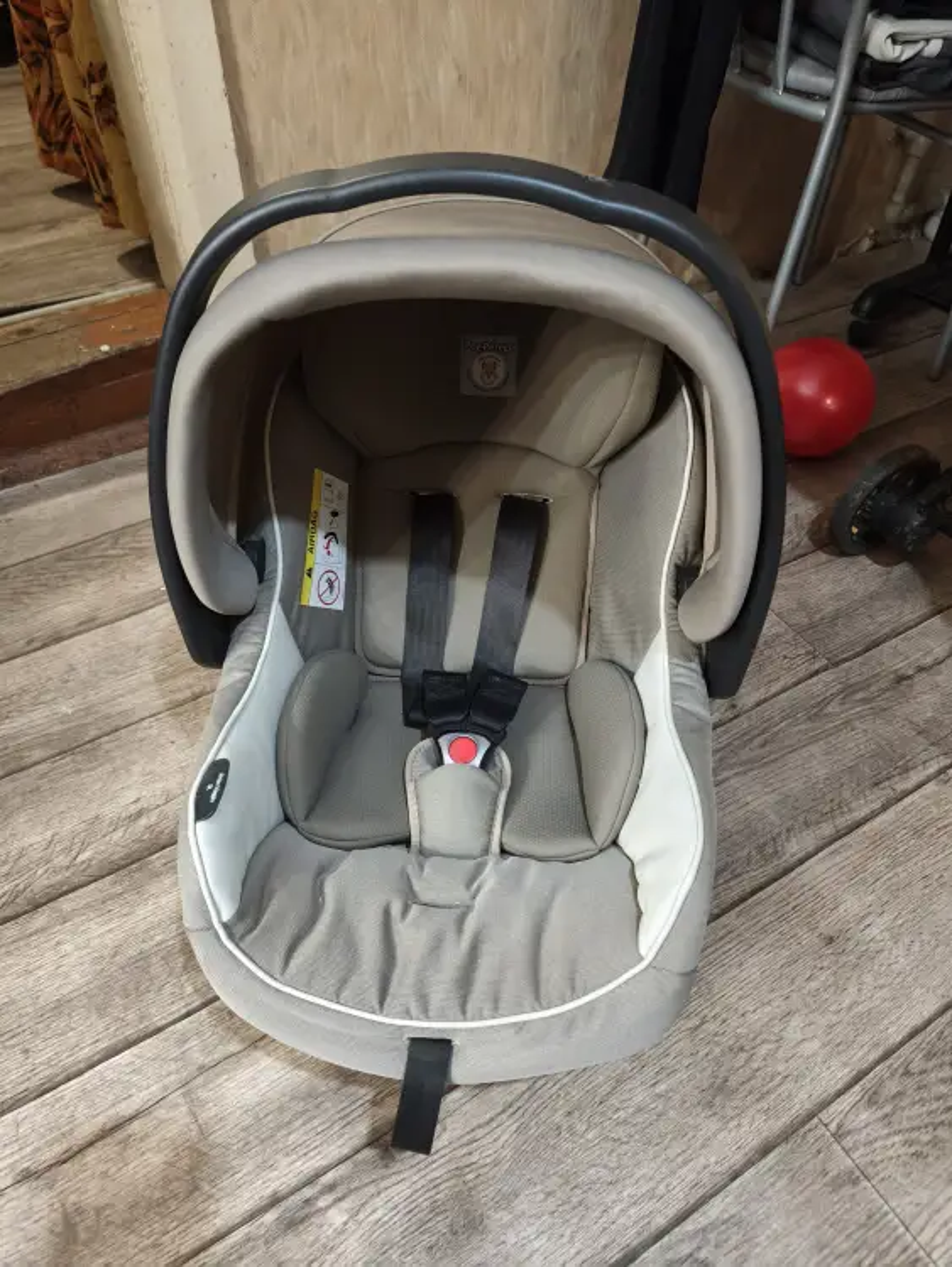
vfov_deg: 73.9
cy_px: 634
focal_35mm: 23
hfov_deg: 58.9
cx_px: 476
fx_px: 843
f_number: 1.6
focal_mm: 6.57
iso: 800
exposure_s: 1/33.3
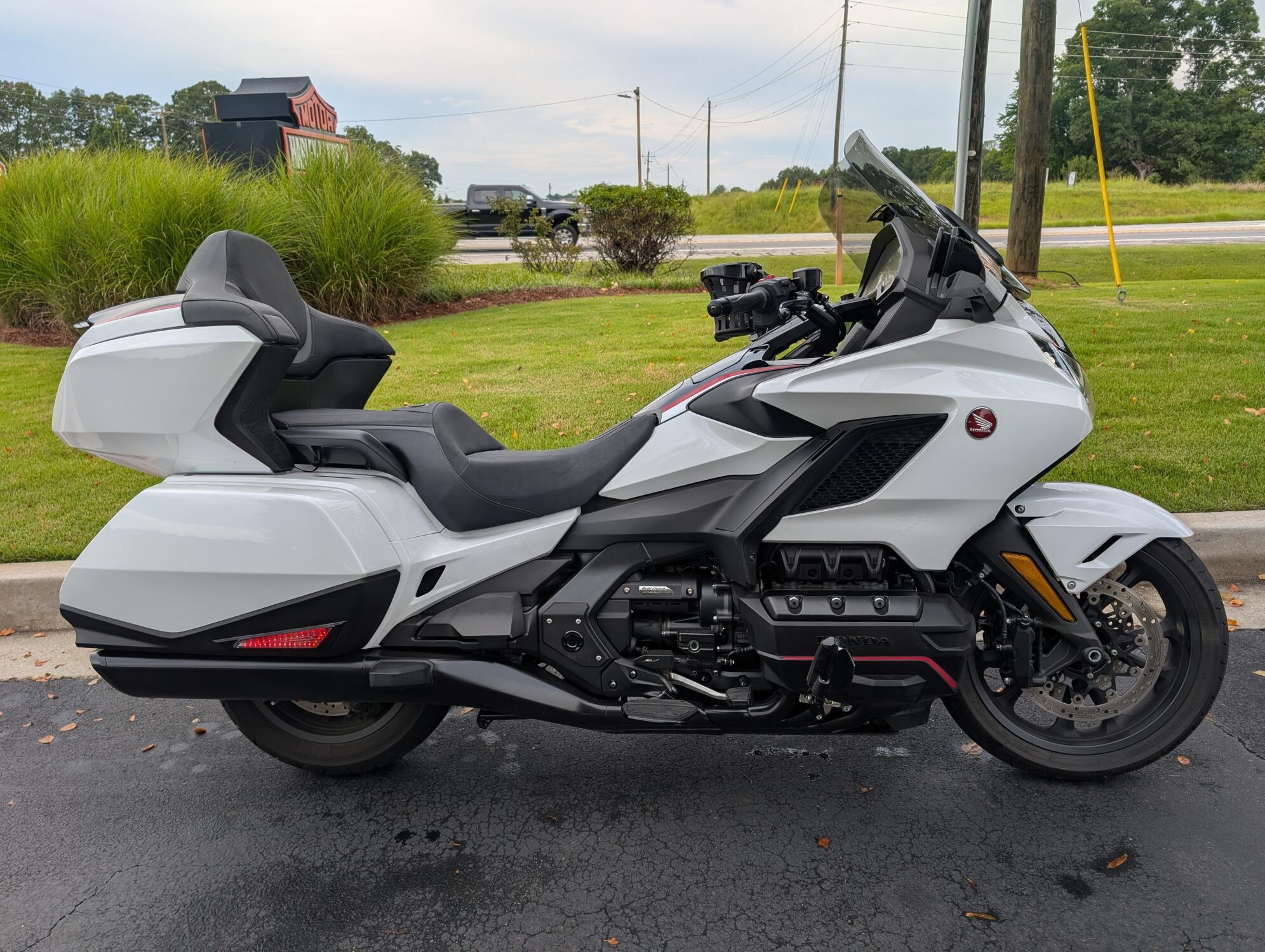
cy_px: 476
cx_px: 632
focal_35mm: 24
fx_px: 878
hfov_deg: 71.5
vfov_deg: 56.9
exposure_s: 1/449
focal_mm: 6.9
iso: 19
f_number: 1.68
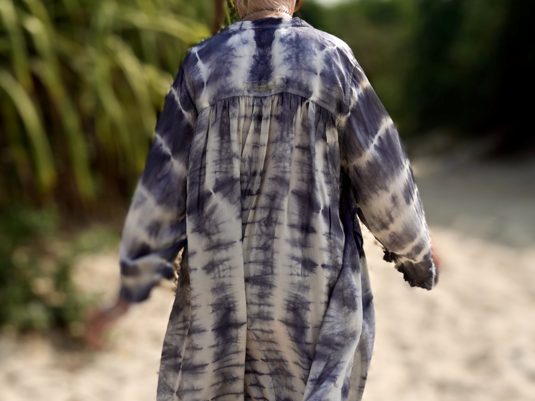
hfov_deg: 29.8
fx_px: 1005
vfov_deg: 22.4
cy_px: 301
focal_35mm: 65
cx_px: 268
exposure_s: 1/1250
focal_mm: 30
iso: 100
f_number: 5
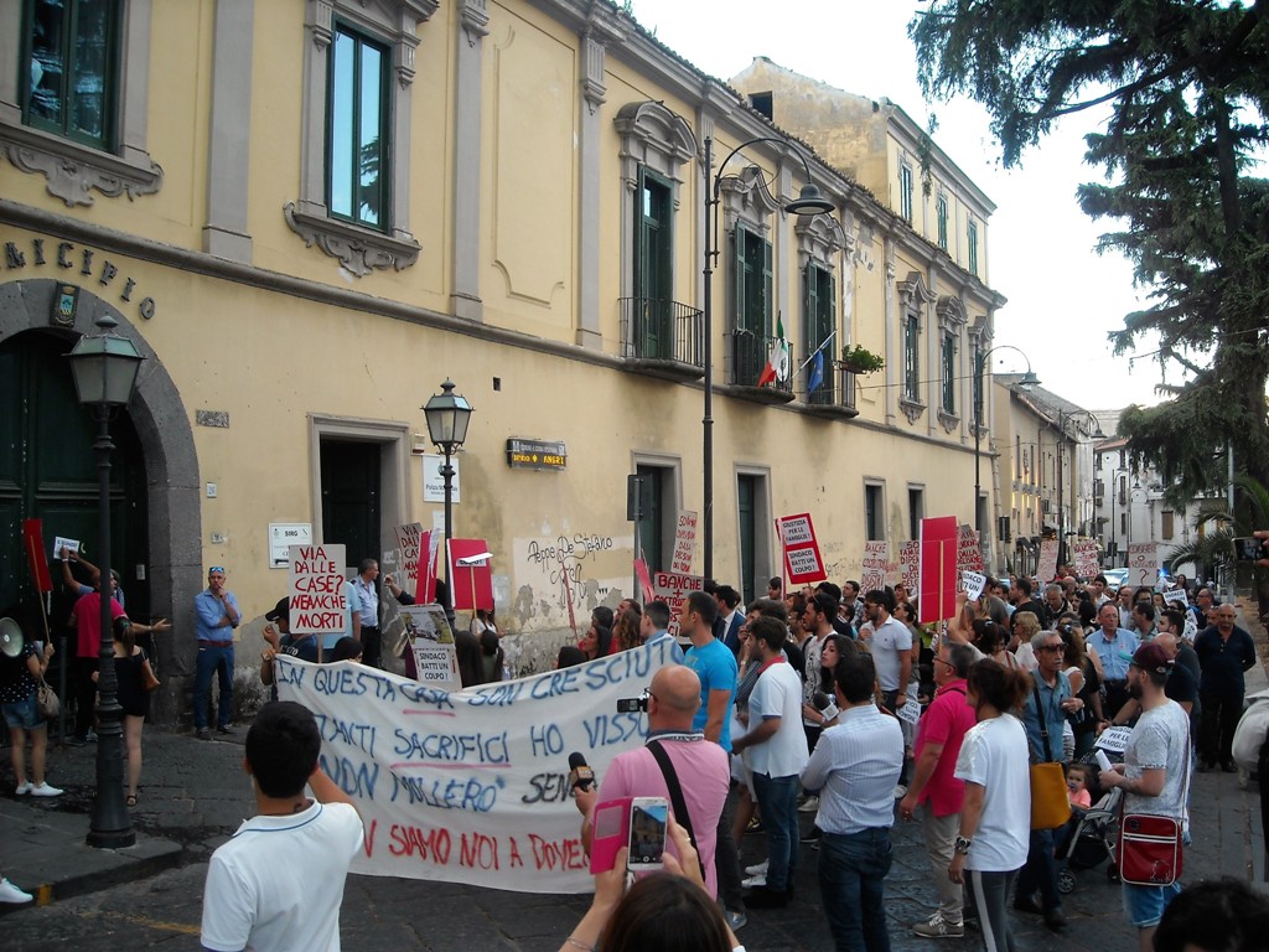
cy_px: 476
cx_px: 634
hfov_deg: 52.6
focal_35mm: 35
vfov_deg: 40.7
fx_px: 1283
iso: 64
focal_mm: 5.7
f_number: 2.8
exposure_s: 1/44
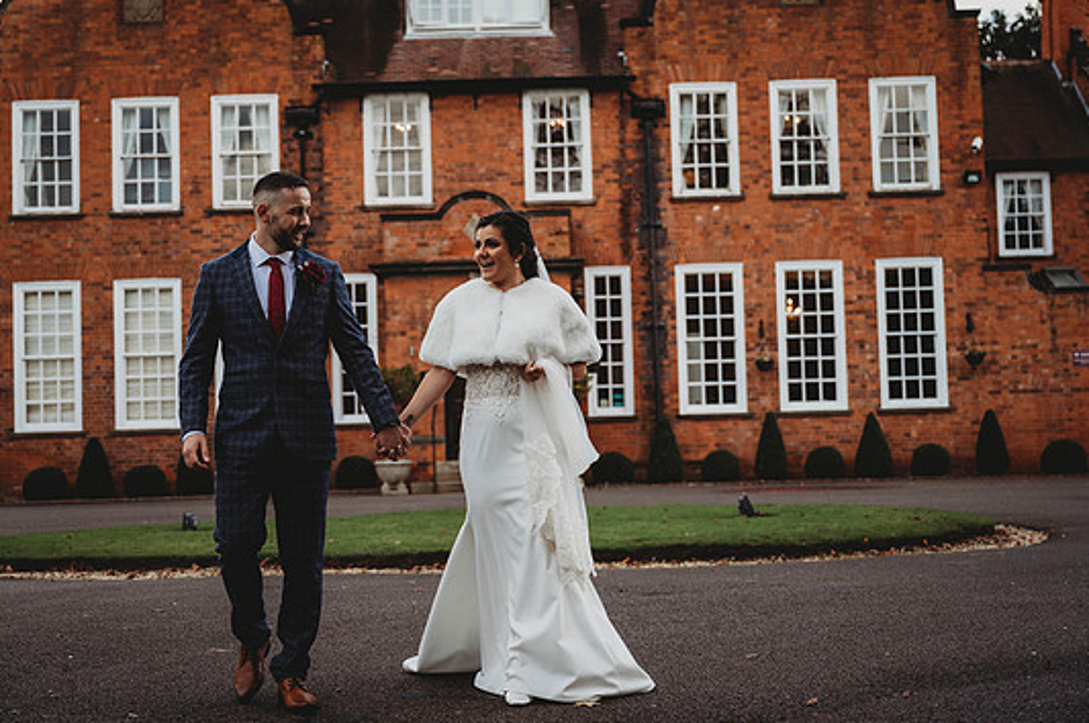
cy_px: 343
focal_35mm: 49
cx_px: 541
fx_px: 1480
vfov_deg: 27.5
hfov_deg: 40.4
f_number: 2.8
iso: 100
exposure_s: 1/250
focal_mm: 45
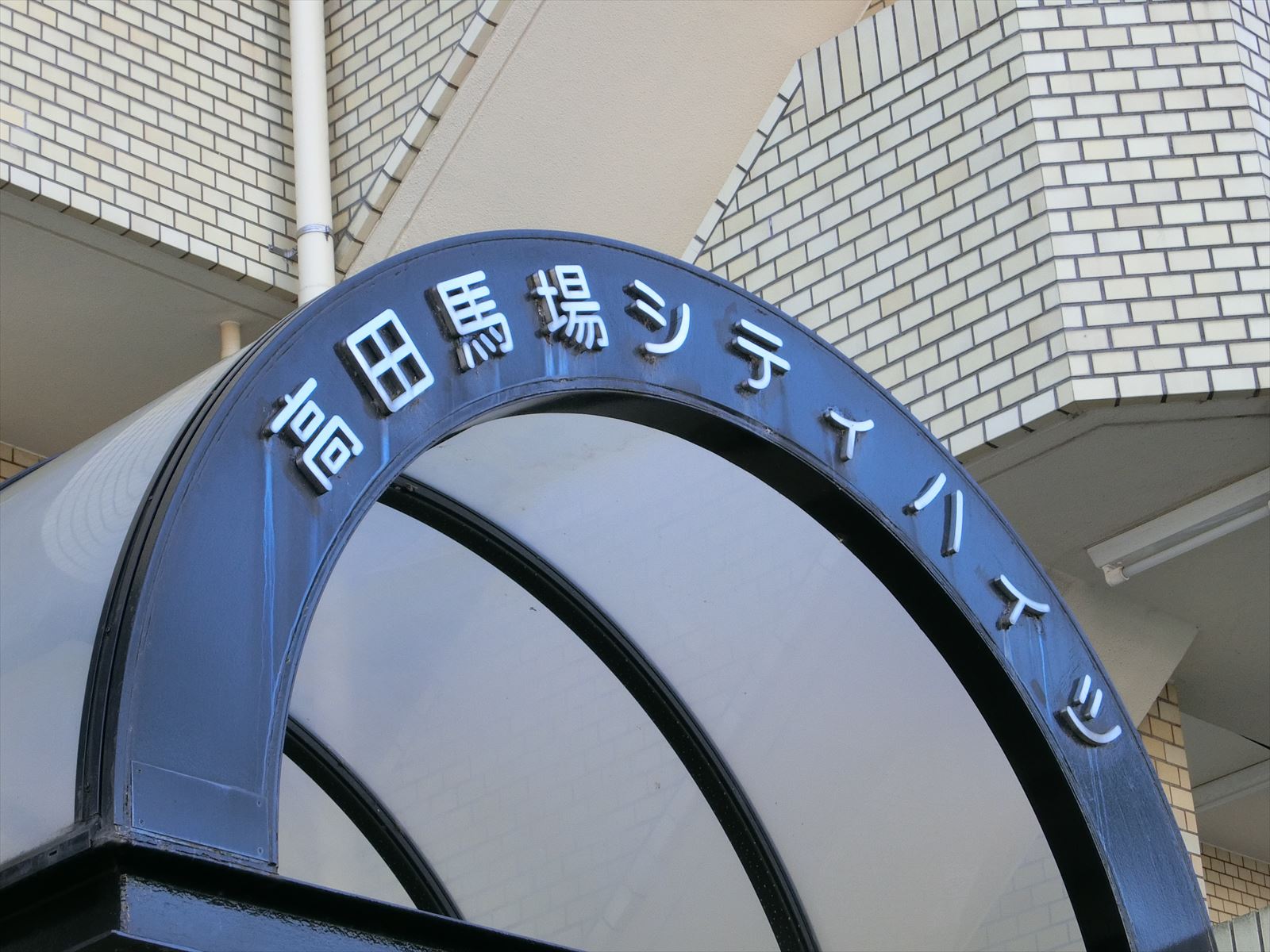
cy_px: 476
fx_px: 3485
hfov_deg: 20.7
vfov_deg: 15.6
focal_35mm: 95
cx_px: 635
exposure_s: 1/125
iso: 320
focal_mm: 20.3
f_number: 6.4
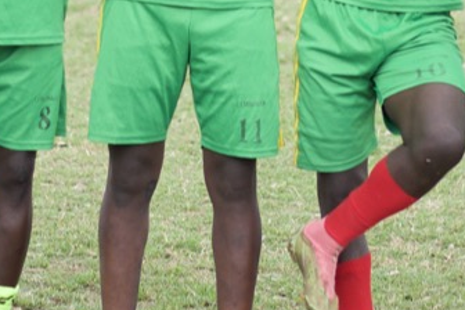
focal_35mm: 286
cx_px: 249
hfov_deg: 7.2
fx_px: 3694
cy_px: -26
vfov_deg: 4.8
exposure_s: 1/1250
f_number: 1.8
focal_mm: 50
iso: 400
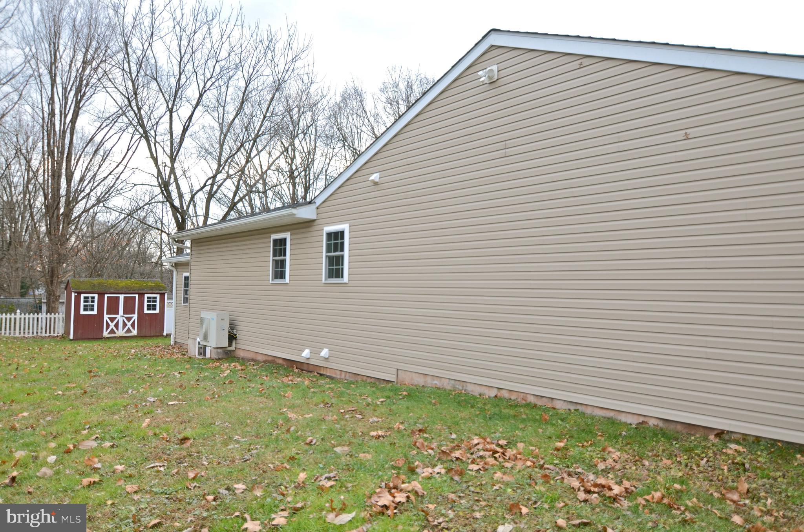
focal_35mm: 22
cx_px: 402
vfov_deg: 55.9
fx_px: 501
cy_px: 266
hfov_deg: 77.4
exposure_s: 1/320
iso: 250
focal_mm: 15
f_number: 2.8
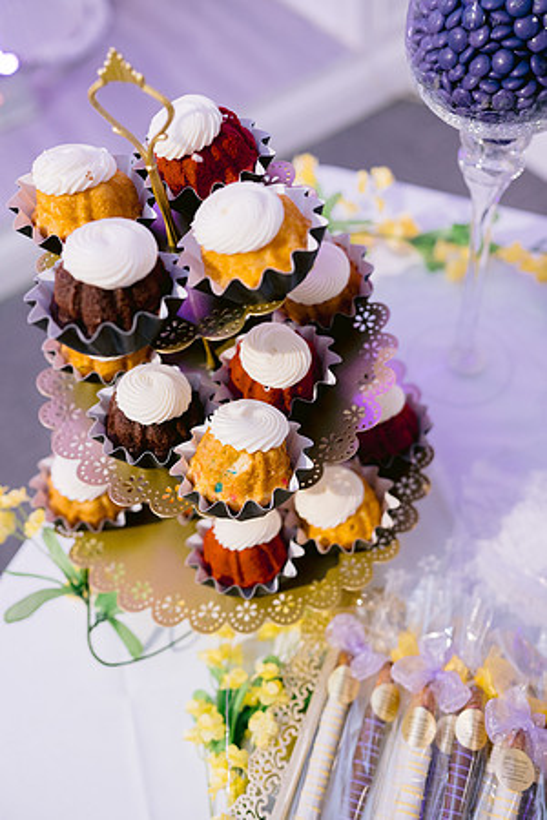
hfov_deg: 37.9
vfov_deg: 54.4
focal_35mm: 35
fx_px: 798
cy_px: 410
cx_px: 274
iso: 800
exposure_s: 1/100
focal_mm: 35
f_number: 2.8
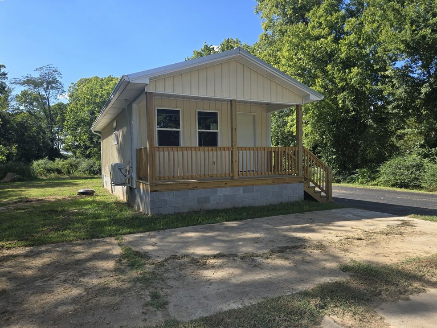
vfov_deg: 56.8
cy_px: 168
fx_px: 303
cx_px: 219
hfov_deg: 71.6
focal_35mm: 24
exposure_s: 1/981
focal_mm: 5.4
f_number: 1.8
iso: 25
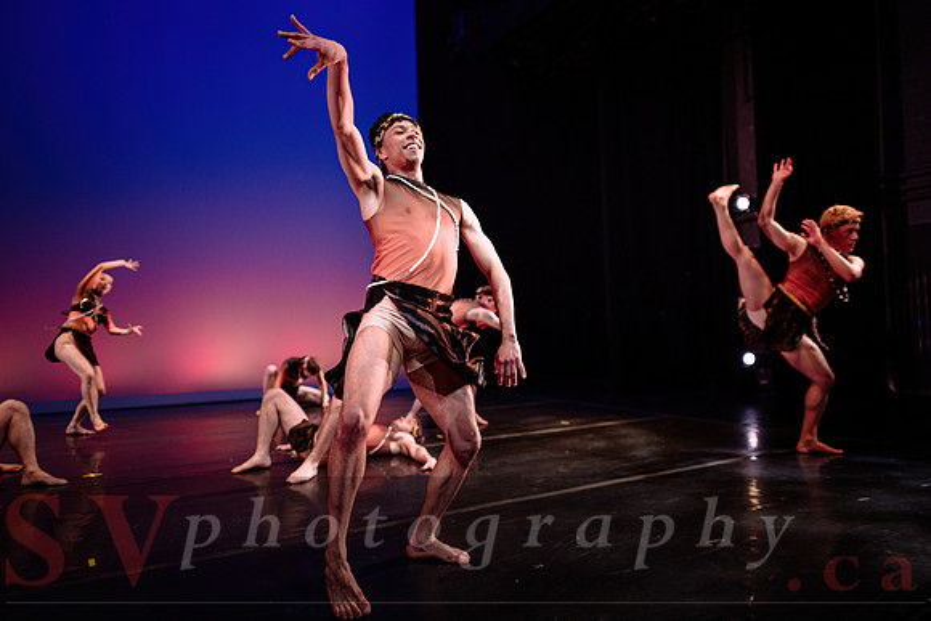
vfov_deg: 53.2
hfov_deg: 73.7
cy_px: 310
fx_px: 621
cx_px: 466
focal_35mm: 24
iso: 1000
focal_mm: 24
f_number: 1.4
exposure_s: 1/640
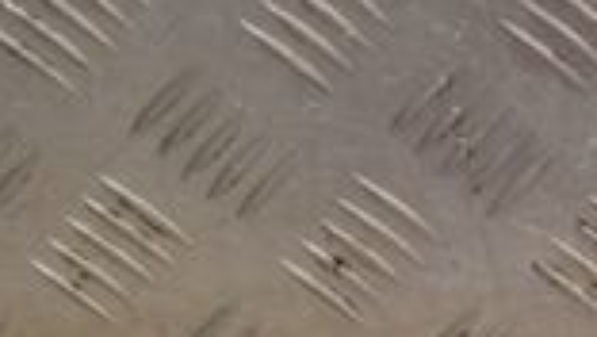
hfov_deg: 7.2
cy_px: 678
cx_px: 1068
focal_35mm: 290
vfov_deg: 4.1
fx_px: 4596
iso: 800
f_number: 8
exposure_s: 1/200
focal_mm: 45
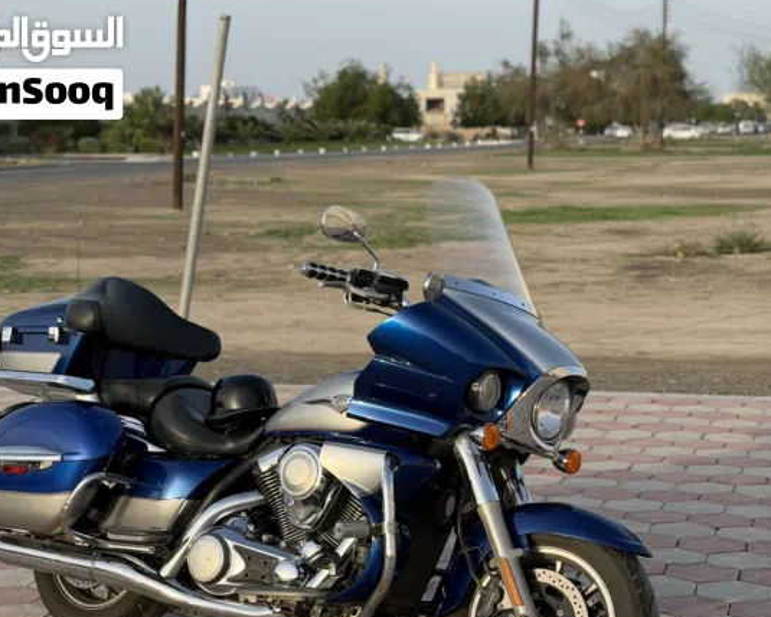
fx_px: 1278
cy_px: 327
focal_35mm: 56
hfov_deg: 33.5
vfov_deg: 27.1
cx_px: 340
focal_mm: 6.76
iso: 64
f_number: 1.78
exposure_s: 1/1543
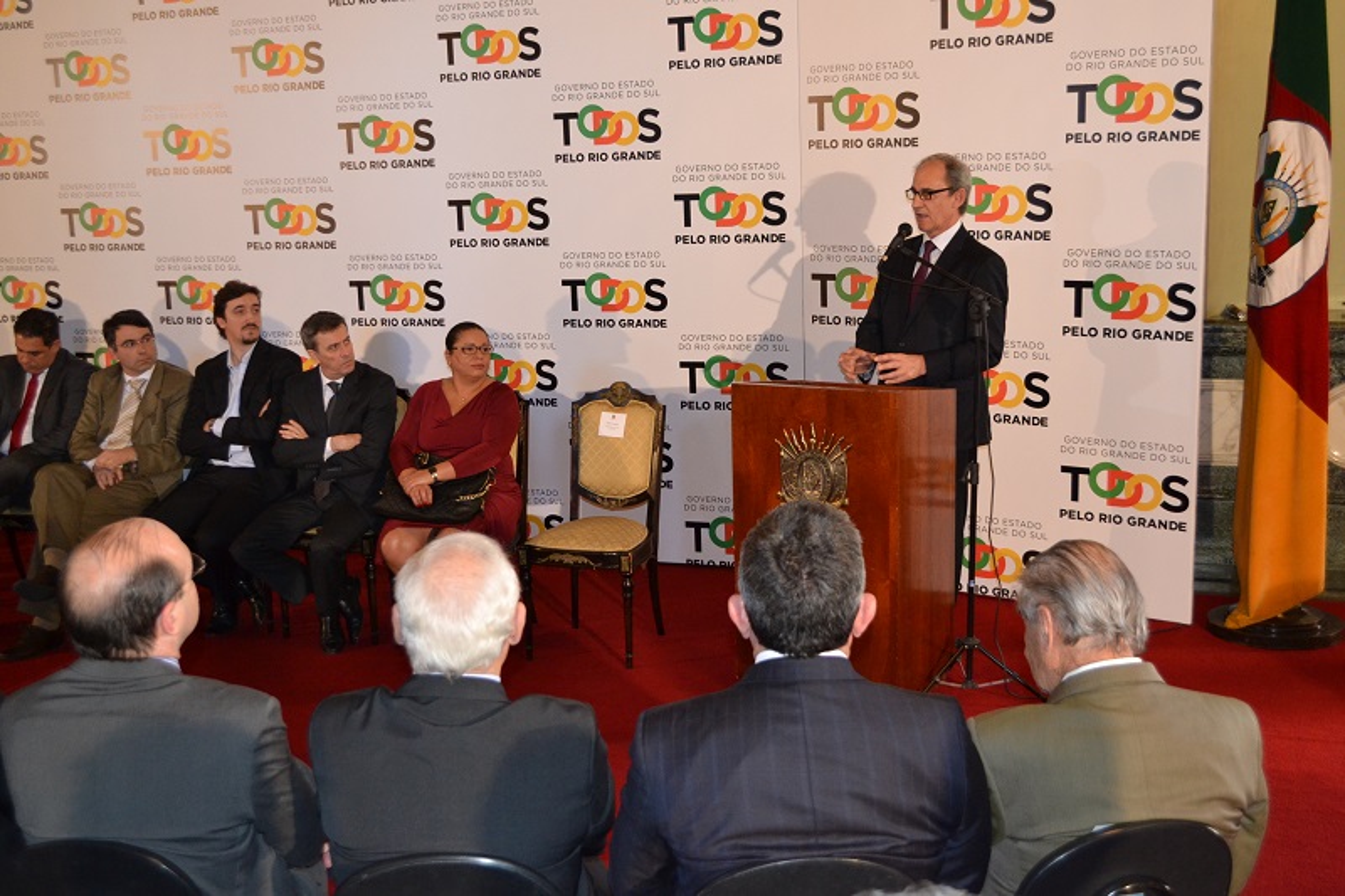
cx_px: 672
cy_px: 448
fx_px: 1457
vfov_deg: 34.2
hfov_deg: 49.6
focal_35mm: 39
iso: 1400
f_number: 4.2
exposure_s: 1/60
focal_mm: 26
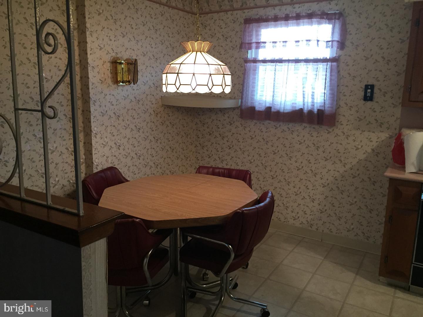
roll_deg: -0.4
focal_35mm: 29
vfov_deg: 48.2
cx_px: 212
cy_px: 158
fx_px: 354
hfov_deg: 61.7
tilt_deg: -11.0
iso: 125
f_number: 2.2
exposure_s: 1/30
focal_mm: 4.15
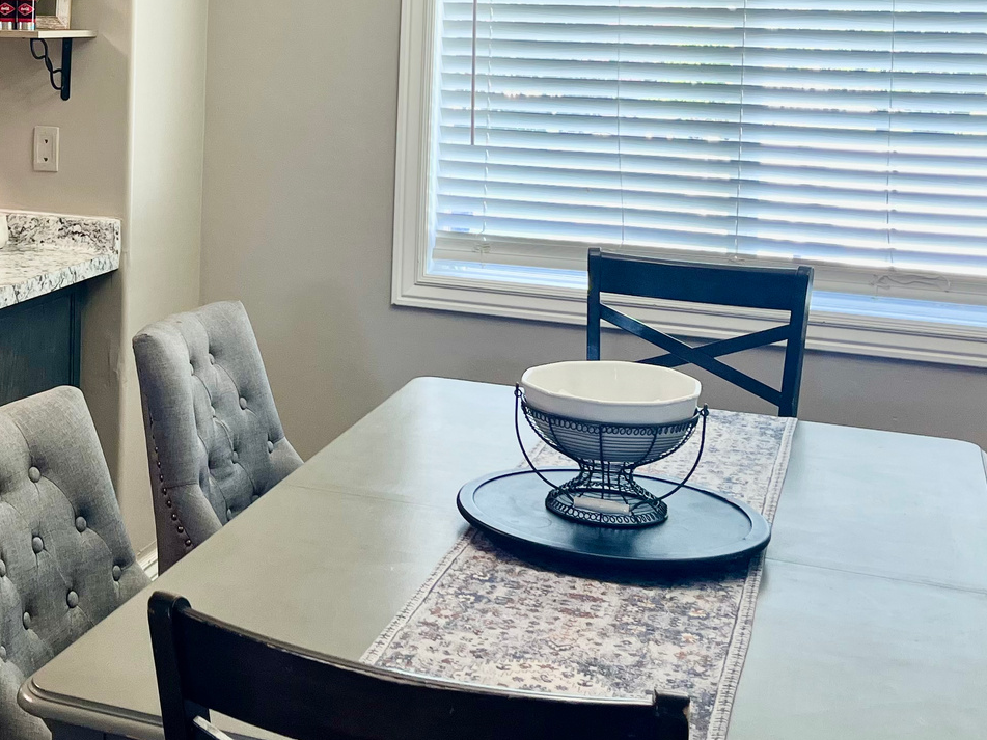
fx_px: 1597
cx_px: 131
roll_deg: -1.5
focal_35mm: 56
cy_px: 38
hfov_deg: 32.9
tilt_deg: -2.3
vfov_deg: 25.1
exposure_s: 1/120
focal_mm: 5.1
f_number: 1.6
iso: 64
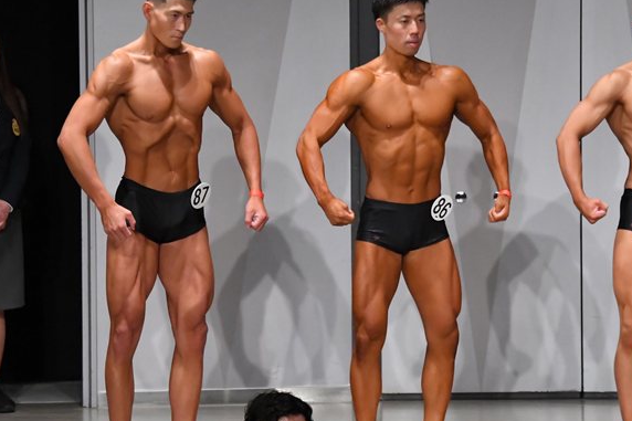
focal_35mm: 294
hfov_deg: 7.0
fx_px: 5160
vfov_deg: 4.7
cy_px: 227
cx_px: 281
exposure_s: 1/400
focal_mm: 145
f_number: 5.6
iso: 6400
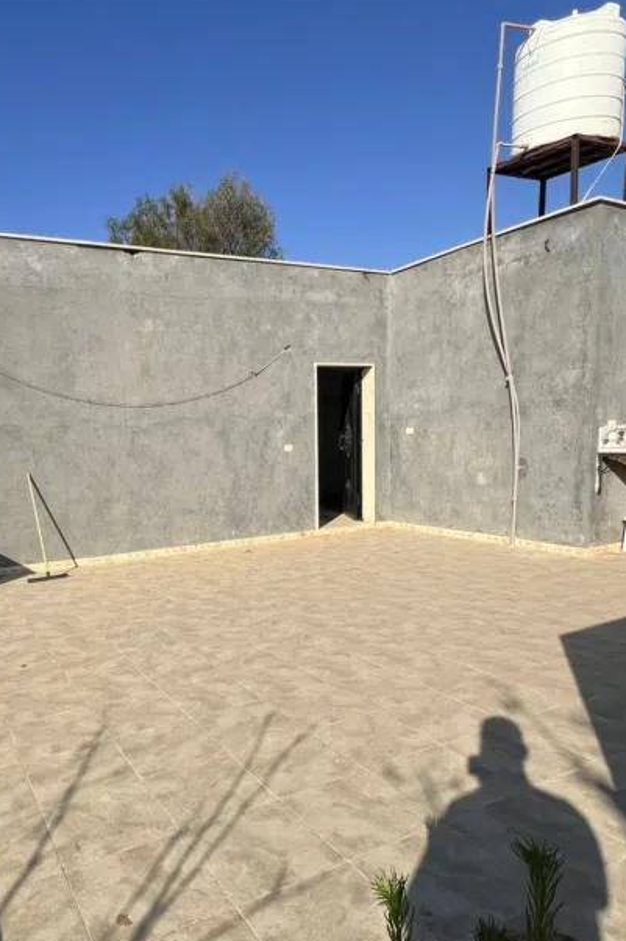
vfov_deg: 75.8
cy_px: 527
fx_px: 600
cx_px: 208
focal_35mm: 23
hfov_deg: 54.0
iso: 32
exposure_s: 1/2660
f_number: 1.8
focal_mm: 1.57
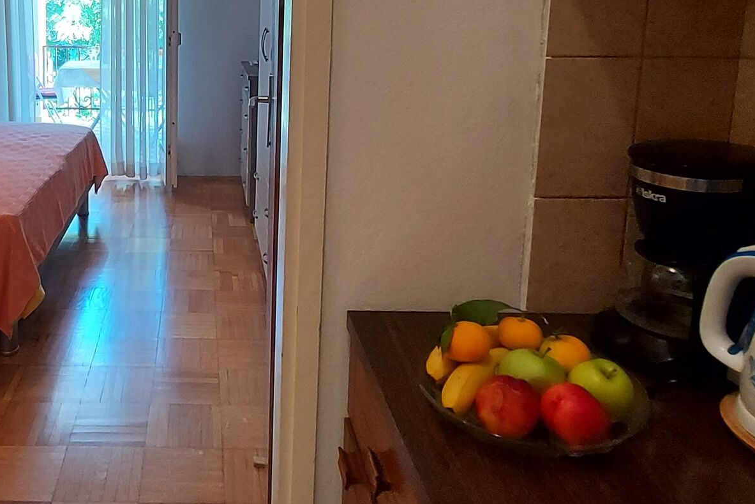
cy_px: 108
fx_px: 671
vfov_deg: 39.7
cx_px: 191
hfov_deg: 55.9
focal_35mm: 32
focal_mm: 1.74
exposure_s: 1/50
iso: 250
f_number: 2.2
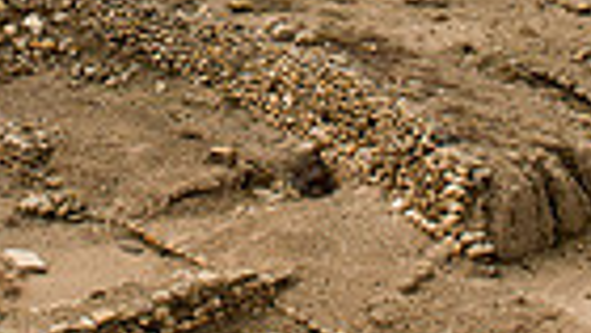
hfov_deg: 20.3
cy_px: -386
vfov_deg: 10.5
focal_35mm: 104
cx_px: 114
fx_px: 1631
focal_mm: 24
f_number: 3.5
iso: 100
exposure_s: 1/1000
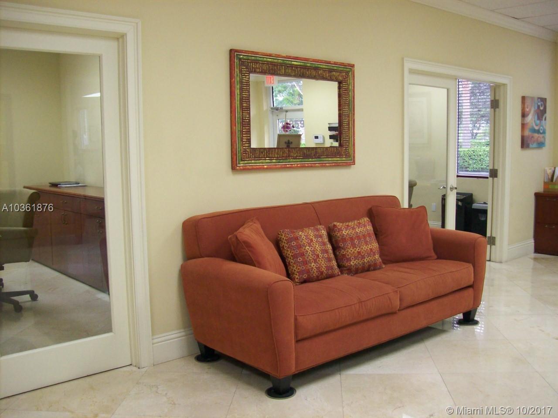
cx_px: 279
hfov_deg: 51.4
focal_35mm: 36
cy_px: 209
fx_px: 580
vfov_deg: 39.7
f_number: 2.7
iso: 200
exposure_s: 1/64
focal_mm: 6
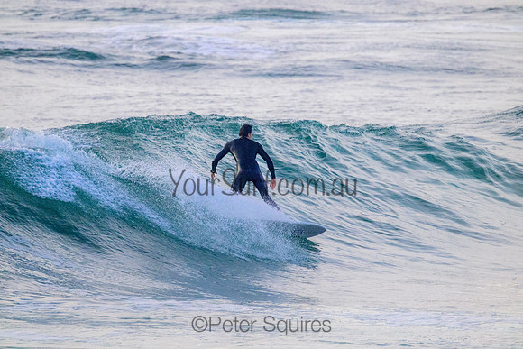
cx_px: 262
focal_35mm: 680
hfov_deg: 3.0
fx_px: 9881
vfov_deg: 2.0
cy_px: 174
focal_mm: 680
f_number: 11
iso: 4500
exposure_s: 1/2000
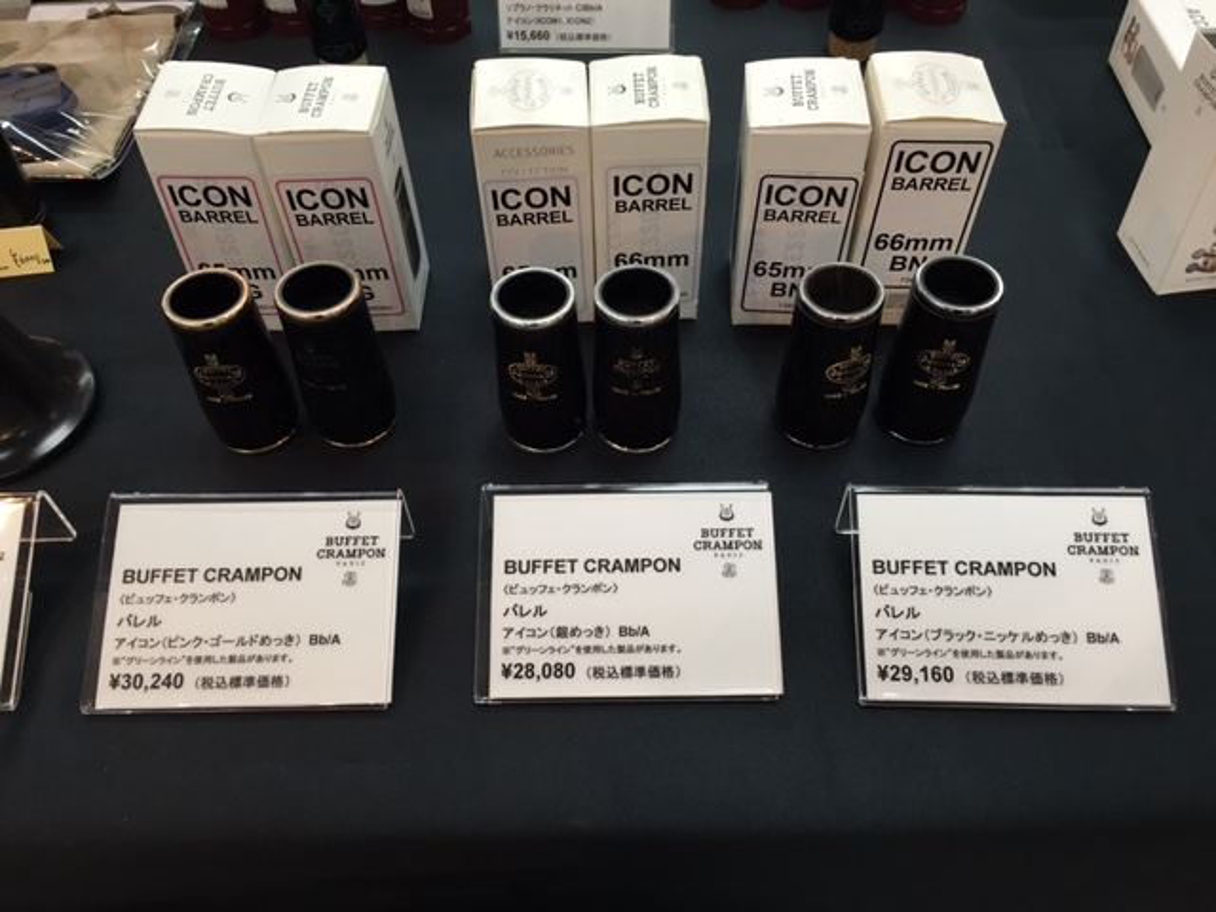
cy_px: 456
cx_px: 608
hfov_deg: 61.7
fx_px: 1019
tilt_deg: -50.7
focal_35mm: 29
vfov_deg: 48.2
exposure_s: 1/30
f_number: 2.2
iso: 40
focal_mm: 4.15
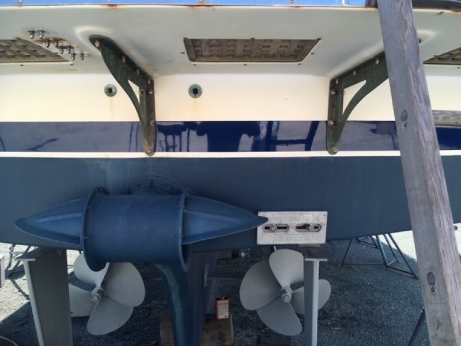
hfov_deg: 61.7
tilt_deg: -5.4
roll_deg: -1.1
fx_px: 386
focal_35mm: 29
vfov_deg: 48.2
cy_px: 173
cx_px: 230
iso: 25
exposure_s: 1/432
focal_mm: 4.15
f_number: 2.2
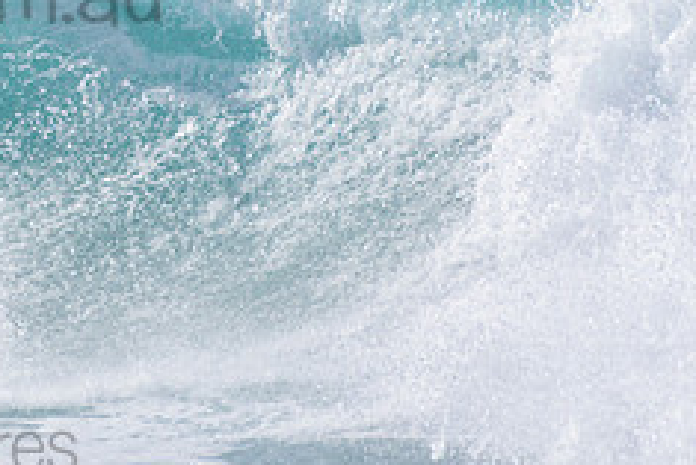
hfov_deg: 1.1
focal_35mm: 1854
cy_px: -46
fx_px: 35865
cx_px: -151
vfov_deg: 0.7
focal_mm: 500
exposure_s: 1/2000
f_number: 5.6
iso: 200
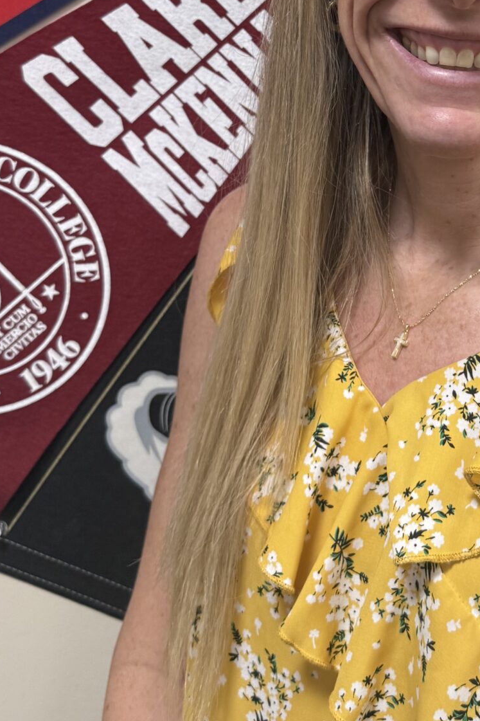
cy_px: 165
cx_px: 486
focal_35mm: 57
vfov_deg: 34.2
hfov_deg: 22.8
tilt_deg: -6.4
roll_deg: -1.3
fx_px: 1140
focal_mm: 6.76
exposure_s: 1/96
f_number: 1.78
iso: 200
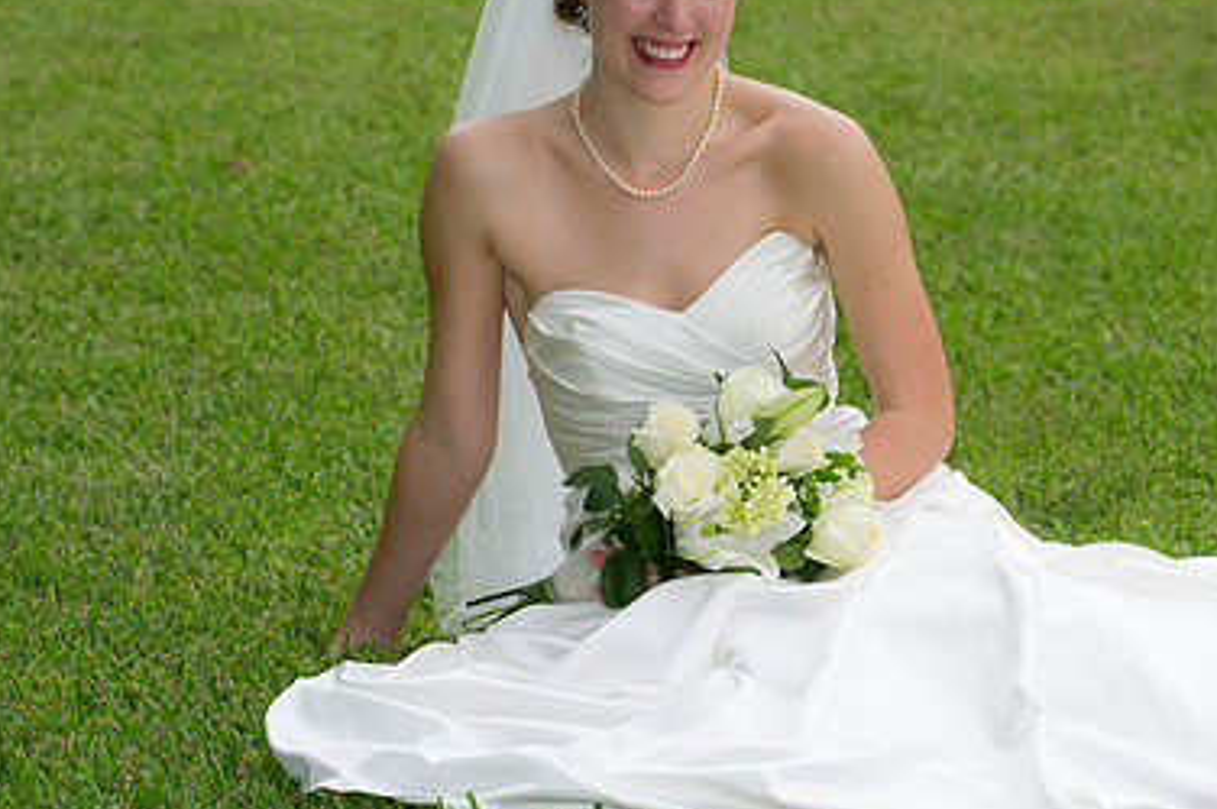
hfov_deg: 11.5
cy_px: 320
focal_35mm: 179
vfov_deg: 7.7
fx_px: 6046
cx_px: 845
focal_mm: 116
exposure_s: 1/250
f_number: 4.5
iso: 400
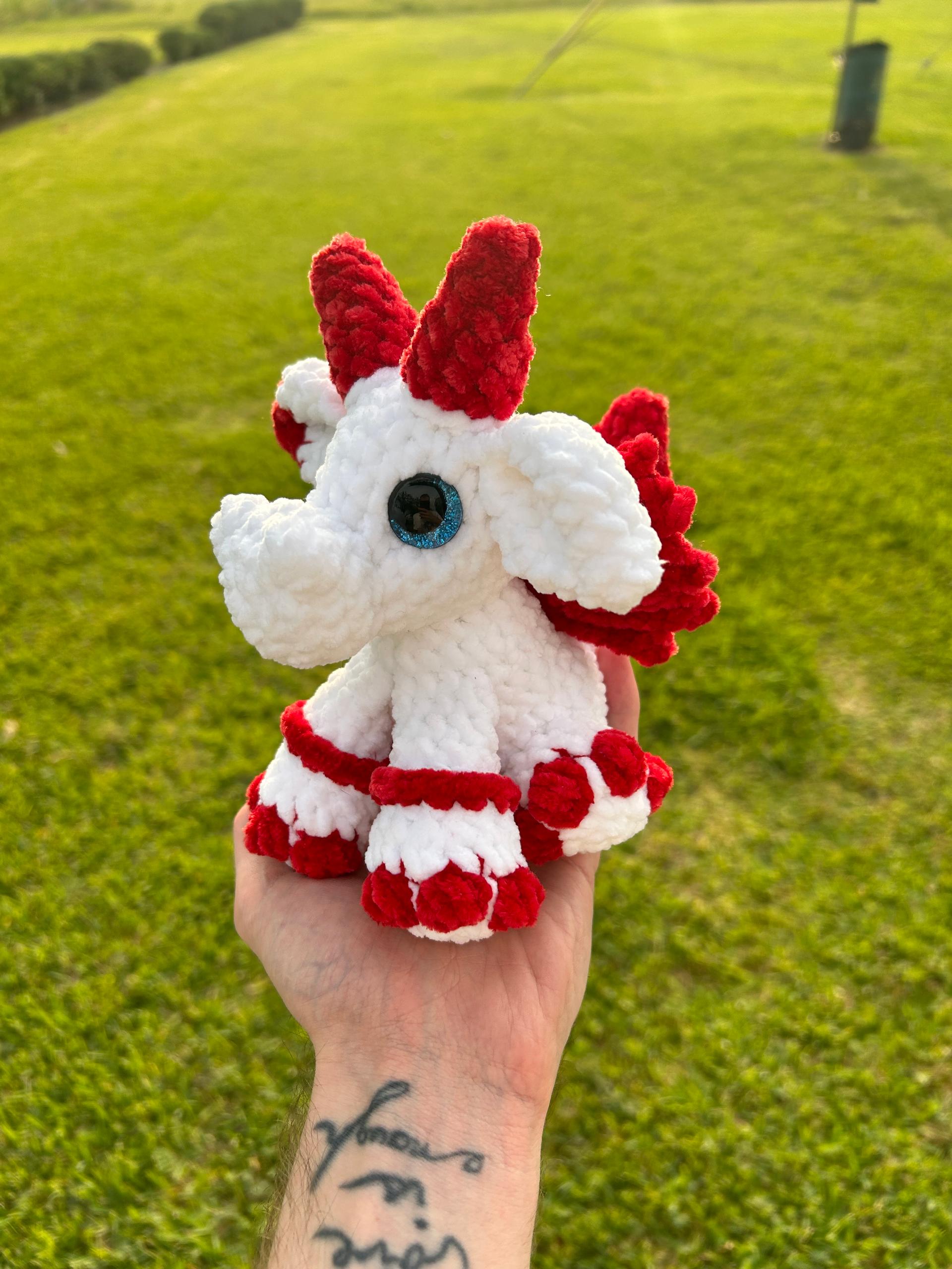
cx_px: 476
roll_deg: +1.3
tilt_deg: -35.3
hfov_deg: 53.1
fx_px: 953
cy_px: 634
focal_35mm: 26
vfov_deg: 67.3
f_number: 1.5
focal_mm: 5.7
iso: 50
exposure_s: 1/917
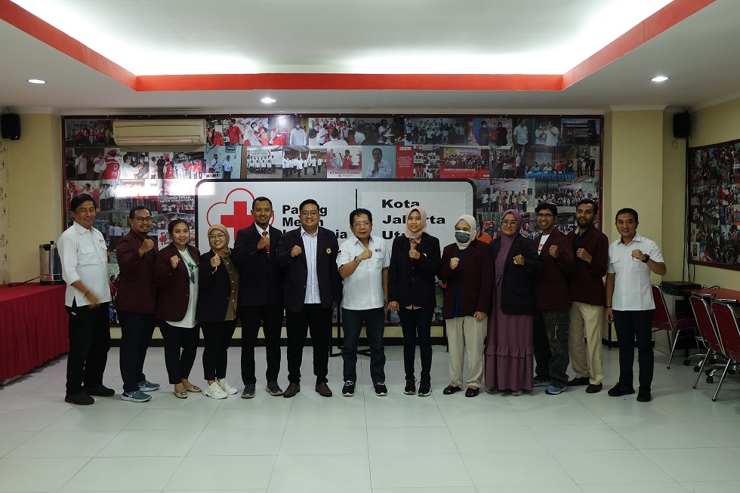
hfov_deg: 54.4
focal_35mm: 35
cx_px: 370
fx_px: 719
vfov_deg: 37.8
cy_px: 246
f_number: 4.4
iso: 800
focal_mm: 23.5
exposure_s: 1/30
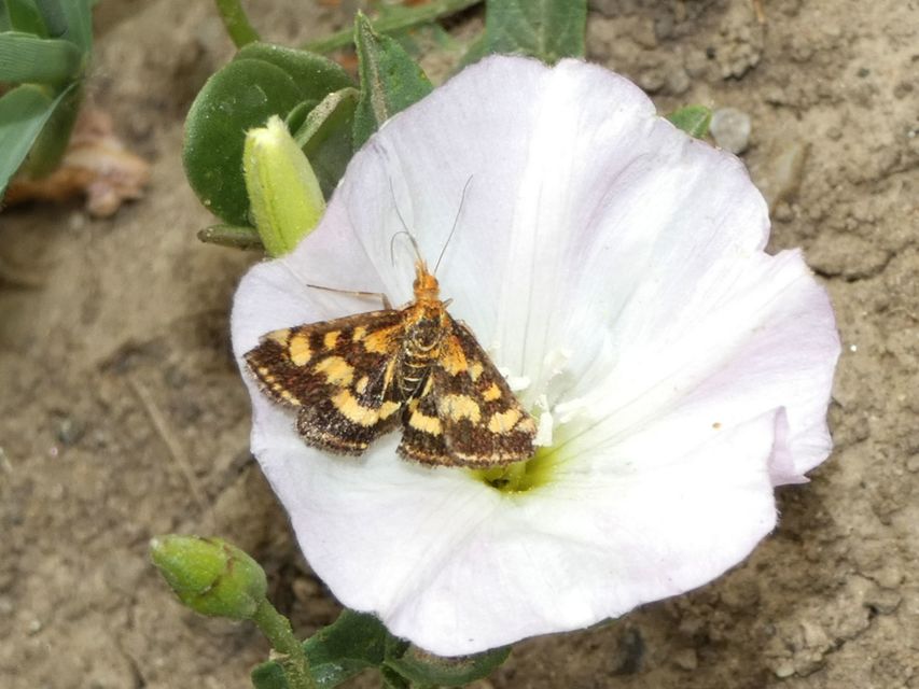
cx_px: 460
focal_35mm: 157
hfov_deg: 12.6
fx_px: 4169
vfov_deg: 9.5
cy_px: 344
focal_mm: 28.1
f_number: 5.4
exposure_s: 1/100
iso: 80
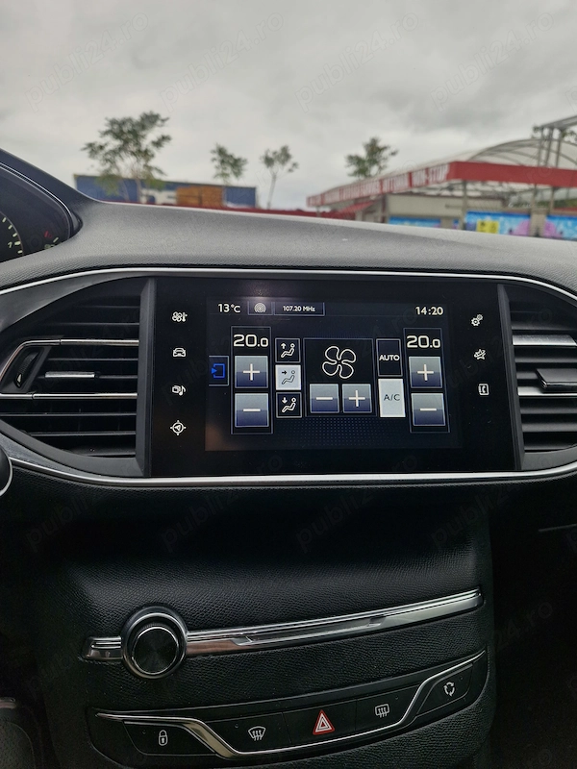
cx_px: 288
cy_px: 384
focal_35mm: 23
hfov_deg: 58.9
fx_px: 511
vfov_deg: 73.9
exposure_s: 1/213
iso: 50
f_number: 1.8
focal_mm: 5.54
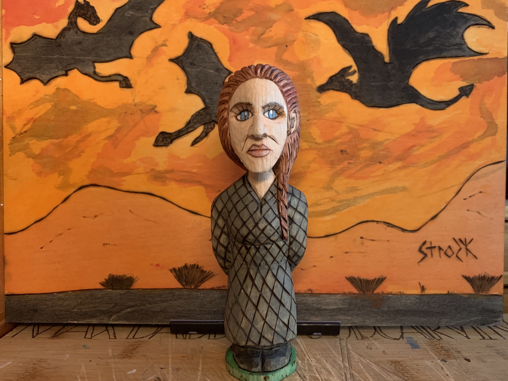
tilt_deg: -4.8
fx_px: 382
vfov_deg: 53.1
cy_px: 190
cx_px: 254
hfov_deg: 67.3
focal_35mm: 26
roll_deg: -1.3
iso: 400
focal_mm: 4.25
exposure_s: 1/37
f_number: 1.8
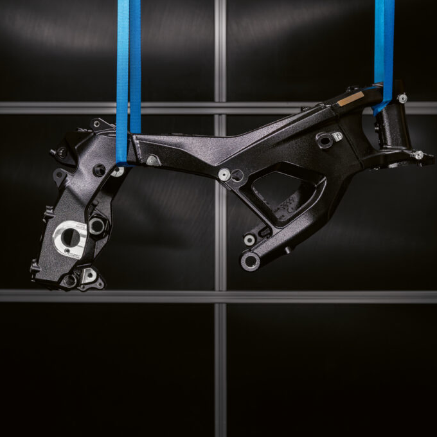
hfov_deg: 31.1
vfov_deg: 30.9
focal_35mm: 55
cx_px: 219
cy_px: 159
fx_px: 786
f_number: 4
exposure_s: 1/125
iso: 1600
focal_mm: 43
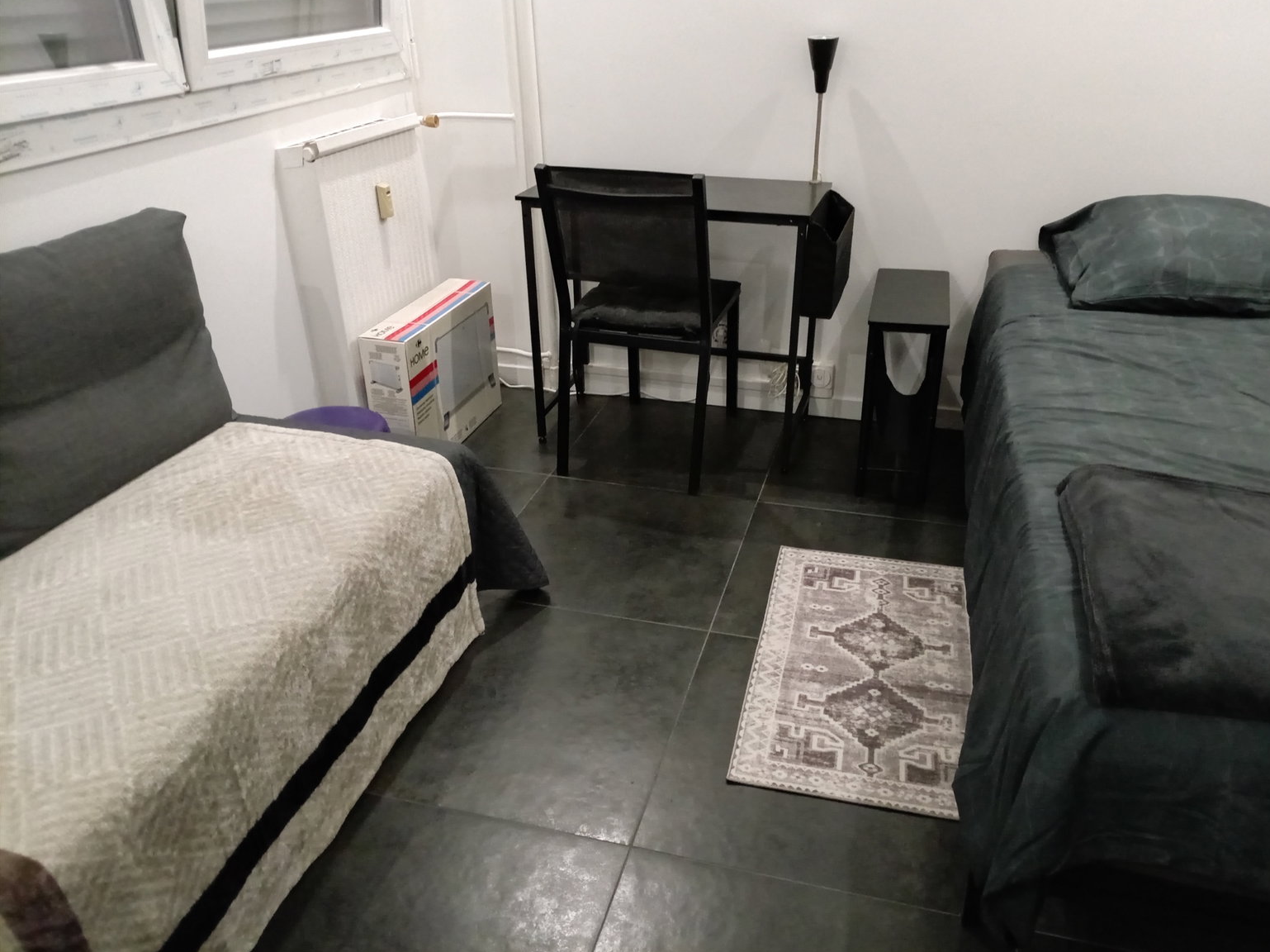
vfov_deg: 53.0
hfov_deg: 67.3
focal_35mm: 26
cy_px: 464
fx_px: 953
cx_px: 659
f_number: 1.8
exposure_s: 1/20
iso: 892
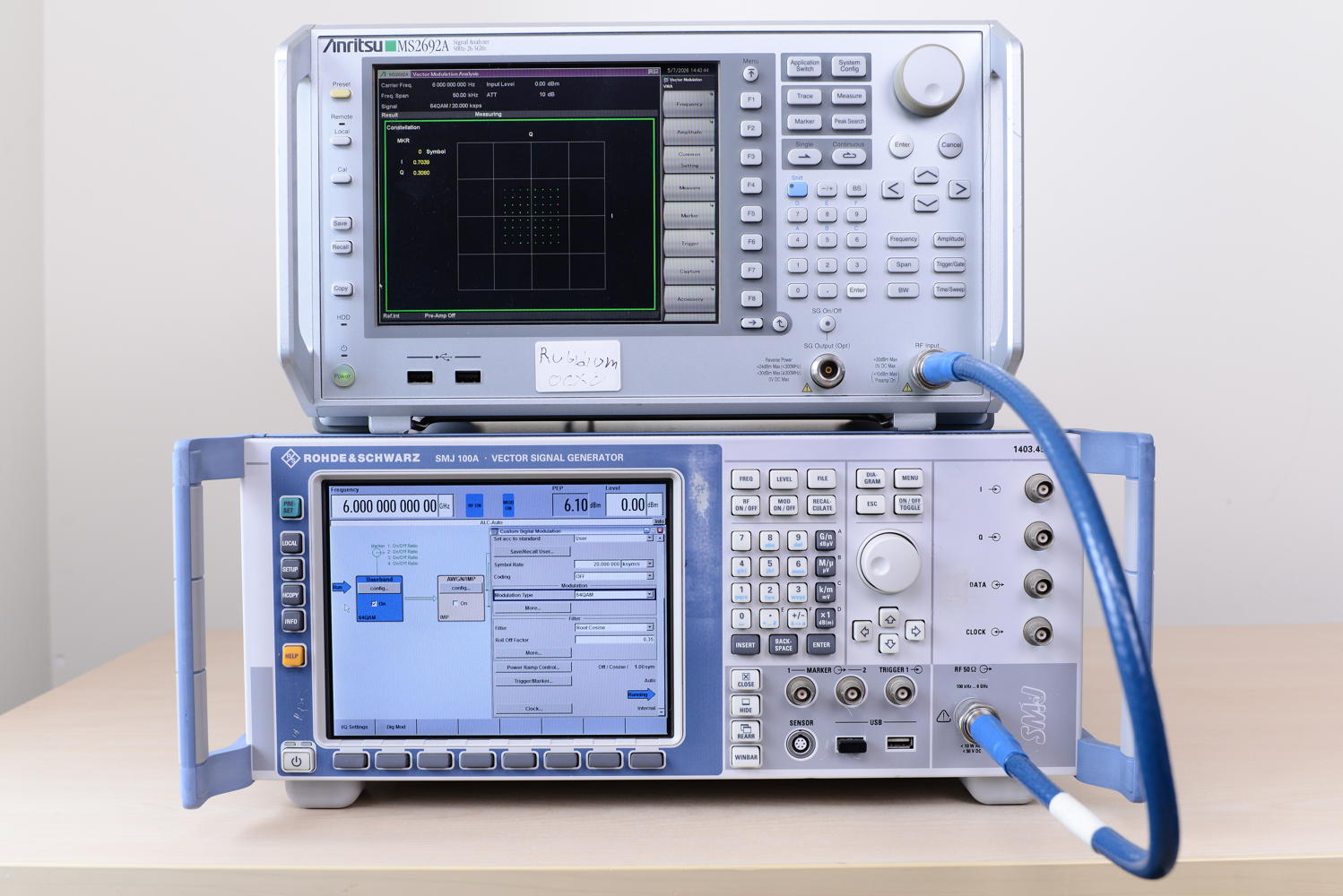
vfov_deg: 37.9
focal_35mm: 35
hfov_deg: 54.4
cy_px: 448
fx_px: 1306
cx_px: 672
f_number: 7.1
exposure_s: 1/40
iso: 640
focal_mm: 35
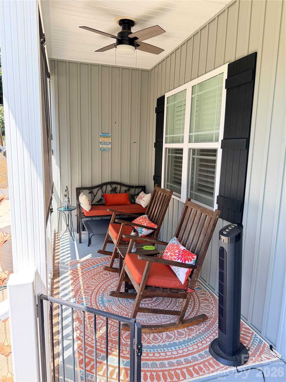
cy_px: 191
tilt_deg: -9.3
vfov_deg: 71.6
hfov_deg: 56.8
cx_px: 143
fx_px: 264
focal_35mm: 24
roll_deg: -0.9
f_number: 1.78
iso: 100
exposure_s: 1/435
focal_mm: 6.76
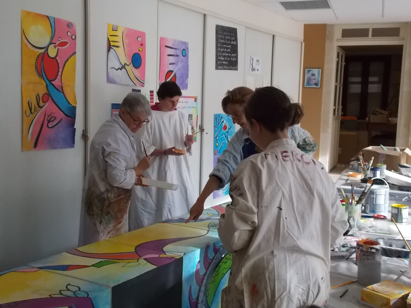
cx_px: 206
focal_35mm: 44
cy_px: 154
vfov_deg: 32.9
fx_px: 522
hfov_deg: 42.9
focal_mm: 7.9
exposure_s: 1/160
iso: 400
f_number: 4.2
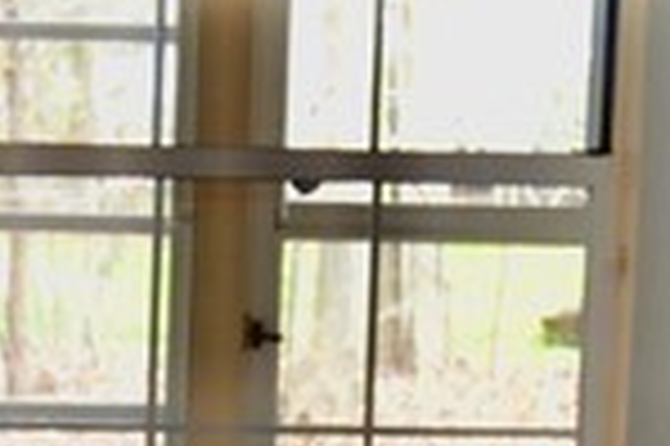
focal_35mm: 197
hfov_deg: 10.3
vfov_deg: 6.8
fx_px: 3662
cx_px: -92
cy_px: 698
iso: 720
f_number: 3.5
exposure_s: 1/60
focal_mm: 18
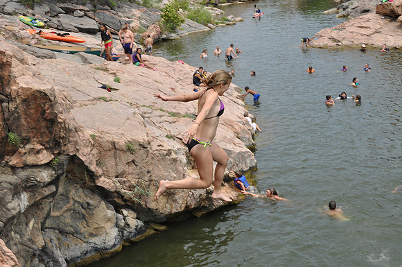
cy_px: 134
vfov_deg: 23.7
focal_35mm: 57
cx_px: 201
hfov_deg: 35.1
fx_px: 636
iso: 200
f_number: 8
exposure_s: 1/500
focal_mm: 38
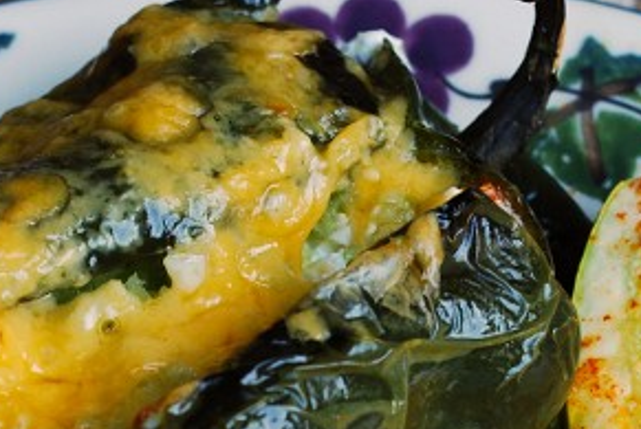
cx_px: 249
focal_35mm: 144
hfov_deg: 14.2
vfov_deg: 9.5
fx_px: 2575
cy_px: 411
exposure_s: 1/5
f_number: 6.3
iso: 125
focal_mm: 35
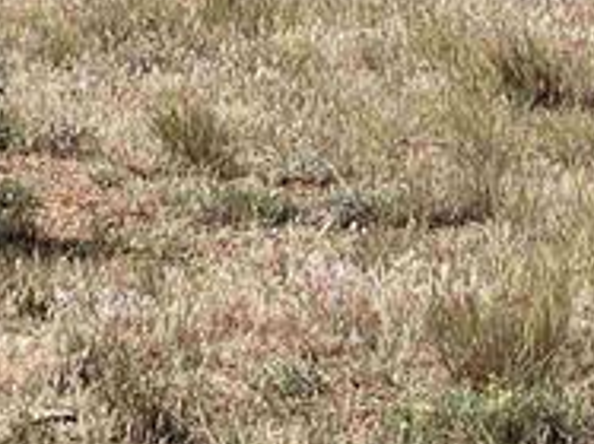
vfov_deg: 5.2
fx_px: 4887
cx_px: -127
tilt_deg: -6.5
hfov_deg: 6.9
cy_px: 89
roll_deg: +0.3
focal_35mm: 285
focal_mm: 6
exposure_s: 1/1916
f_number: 2
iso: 25
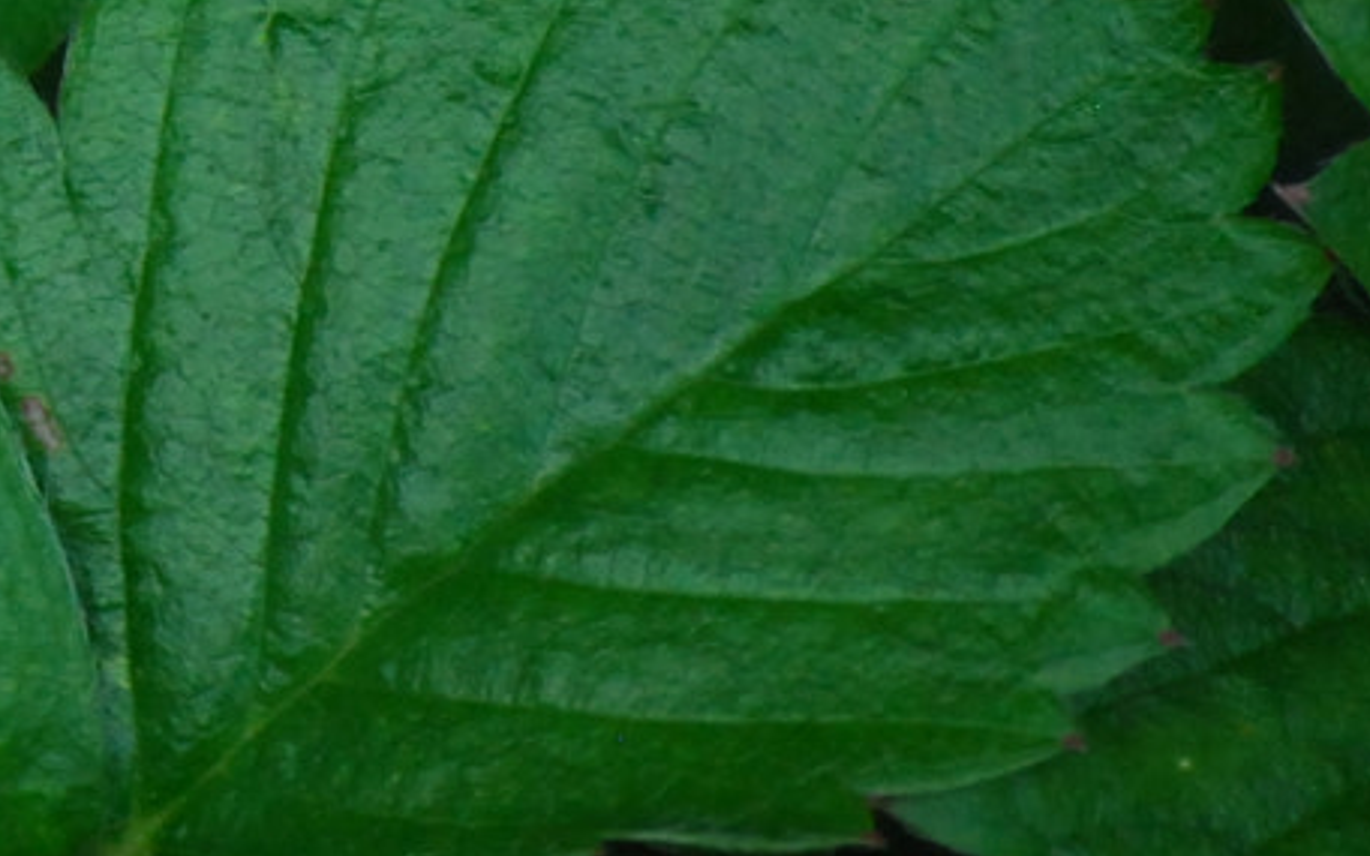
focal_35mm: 1133
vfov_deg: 1.2
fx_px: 42314
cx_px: -1328
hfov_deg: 1.9
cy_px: -1044
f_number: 5.3
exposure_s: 1/500
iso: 800
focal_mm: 165
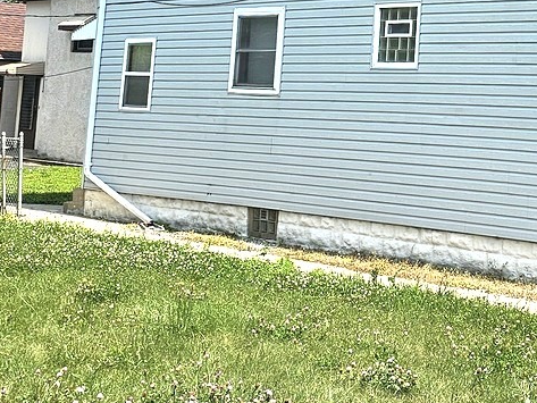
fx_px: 1086
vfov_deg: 19.9
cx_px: 467
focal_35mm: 70
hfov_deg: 27.0
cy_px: -58
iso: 10
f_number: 1.7
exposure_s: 1/1189
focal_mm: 6.3
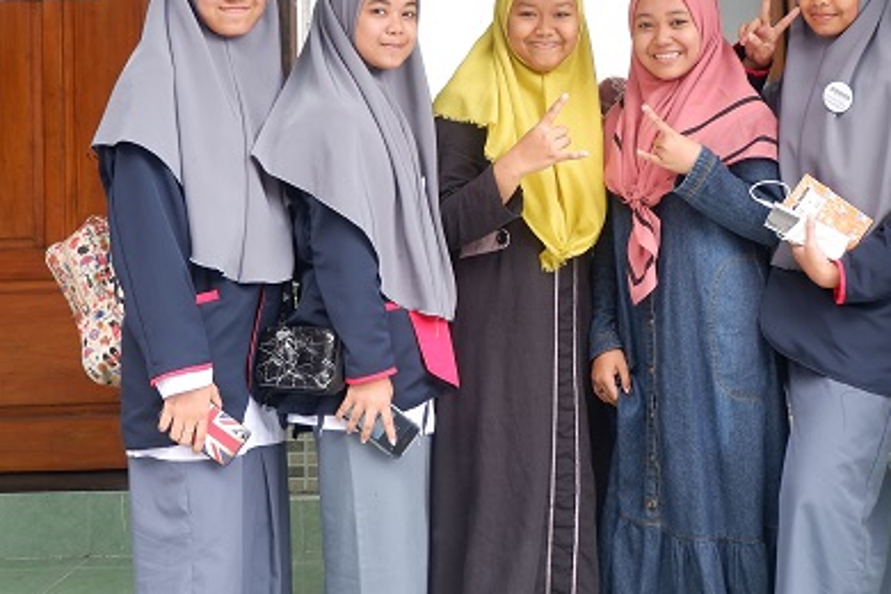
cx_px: 612
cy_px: 217
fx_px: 1287
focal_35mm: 52
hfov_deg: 37.7
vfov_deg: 25.9
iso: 200
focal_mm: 19.2
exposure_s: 1/140
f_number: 3.8
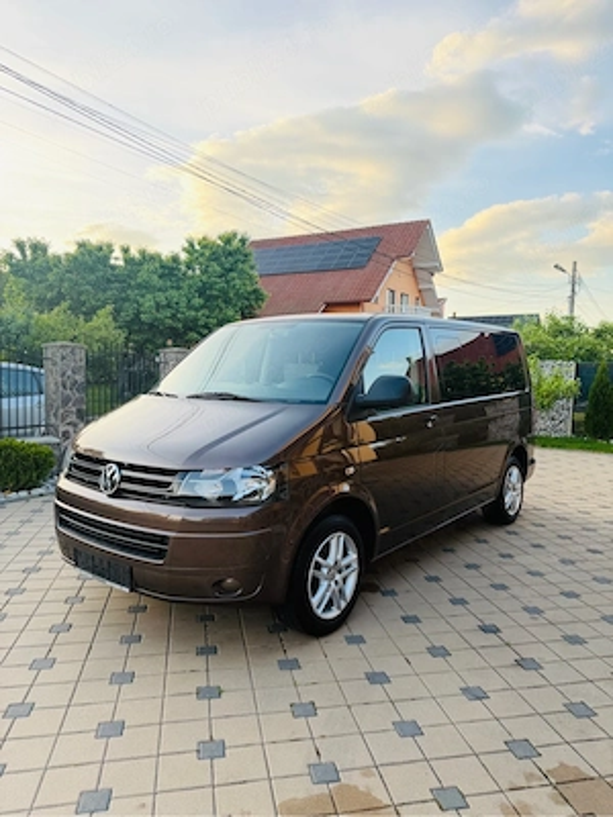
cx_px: 306
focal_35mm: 24
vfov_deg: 71.6
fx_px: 567
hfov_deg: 56.8
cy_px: 408
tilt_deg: -4.1
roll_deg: -1.0
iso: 80
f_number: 1.78
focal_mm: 6.76
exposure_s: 1/231
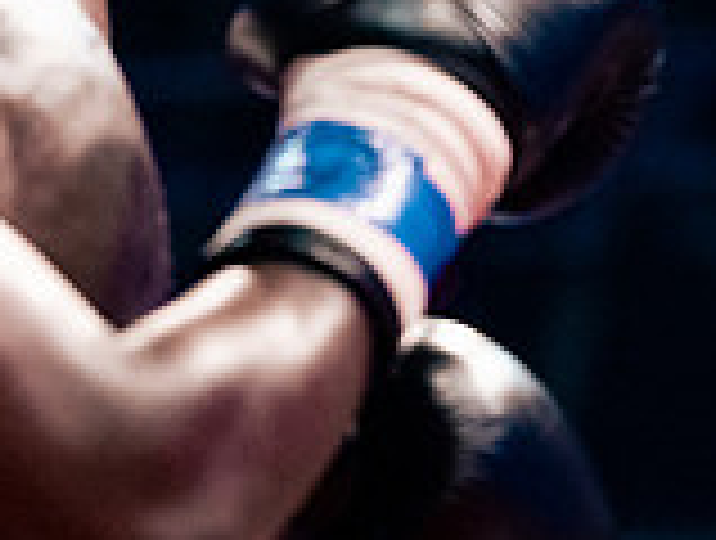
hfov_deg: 6.5
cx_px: 1153
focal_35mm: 301
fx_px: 6240
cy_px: 308
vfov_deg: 5.0
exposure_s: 1/1000
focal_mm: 86
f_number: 2.5
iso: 4000
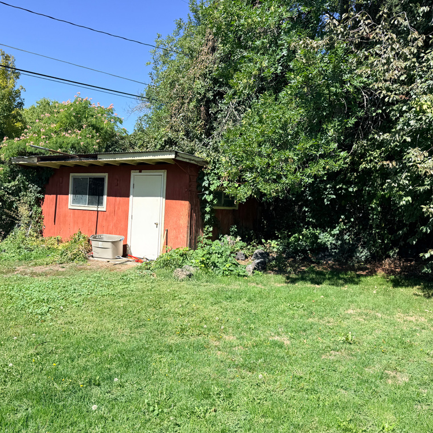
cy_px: 221
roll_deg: -2.5
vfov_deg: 55.6
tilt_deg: -2.6
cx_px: 188
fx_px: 410
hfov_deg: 55.5
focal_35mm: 29
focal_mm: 6.76
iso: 80
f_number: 1.78
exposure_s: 1/2801
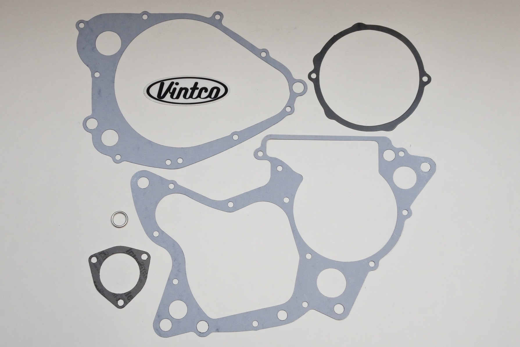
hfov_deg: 41.9
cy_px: 174
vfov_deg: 28.6
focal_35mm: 47
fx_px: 679
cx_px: 260
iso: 800
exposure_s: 1/125
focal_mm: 17.6
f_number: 4.5
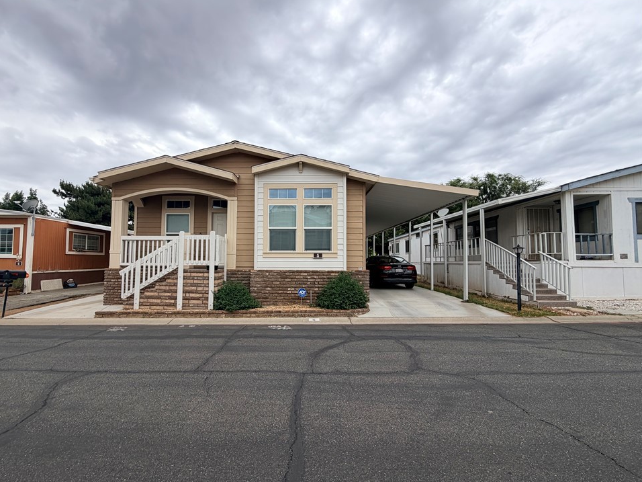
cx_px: 300
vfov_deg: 81.7
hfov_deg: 98.0
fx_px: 278
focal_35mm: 15
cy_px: 250
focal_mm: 2.22
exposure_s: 1/770
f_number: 2.2
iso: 40
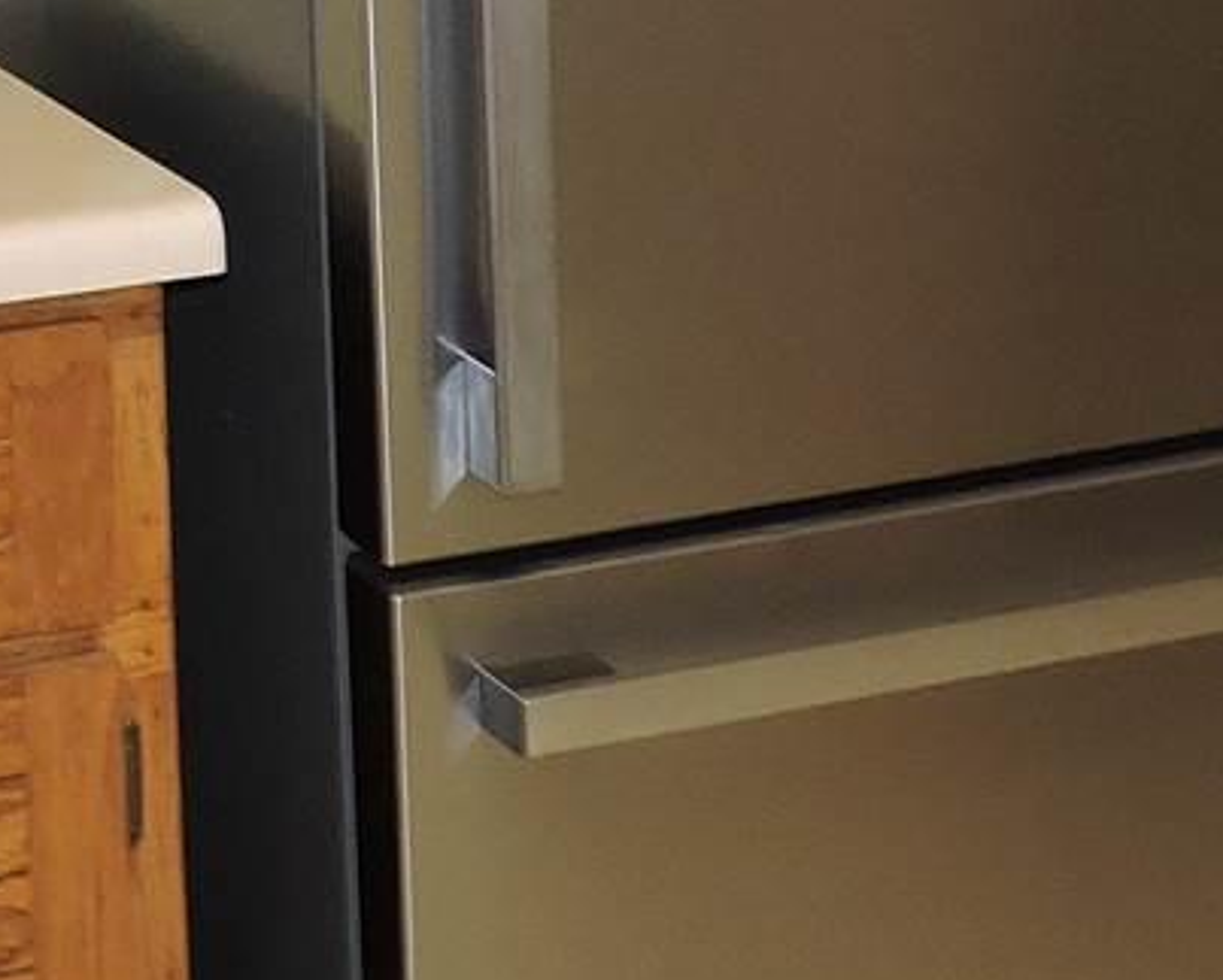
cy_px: -391
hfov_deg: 16.0
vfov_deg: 12.5
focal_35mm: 119
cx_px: 130
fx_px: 4310
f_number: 3
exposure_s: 1/30
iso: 200
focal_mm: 4.3
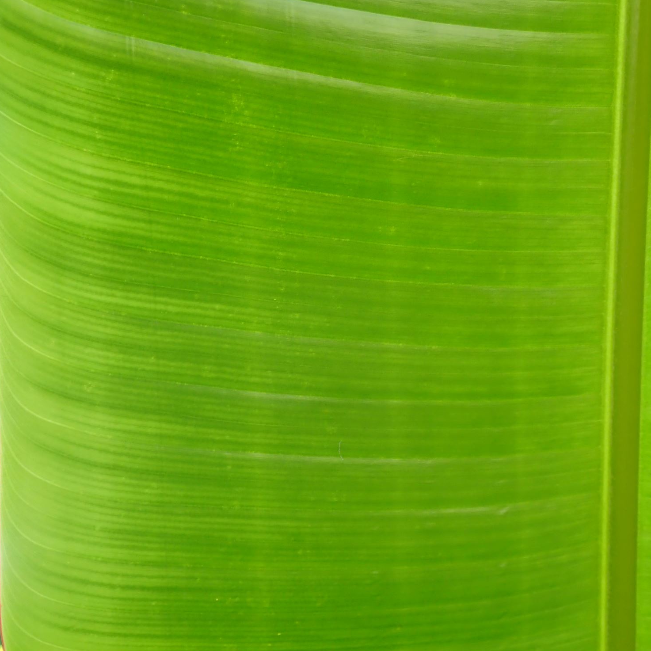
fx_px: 766
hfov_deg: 46.0
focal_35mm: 36
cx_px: 340
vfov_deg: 46.0
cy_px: 323
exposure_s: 1/60
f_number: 2.3
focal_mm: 5.5
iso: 160
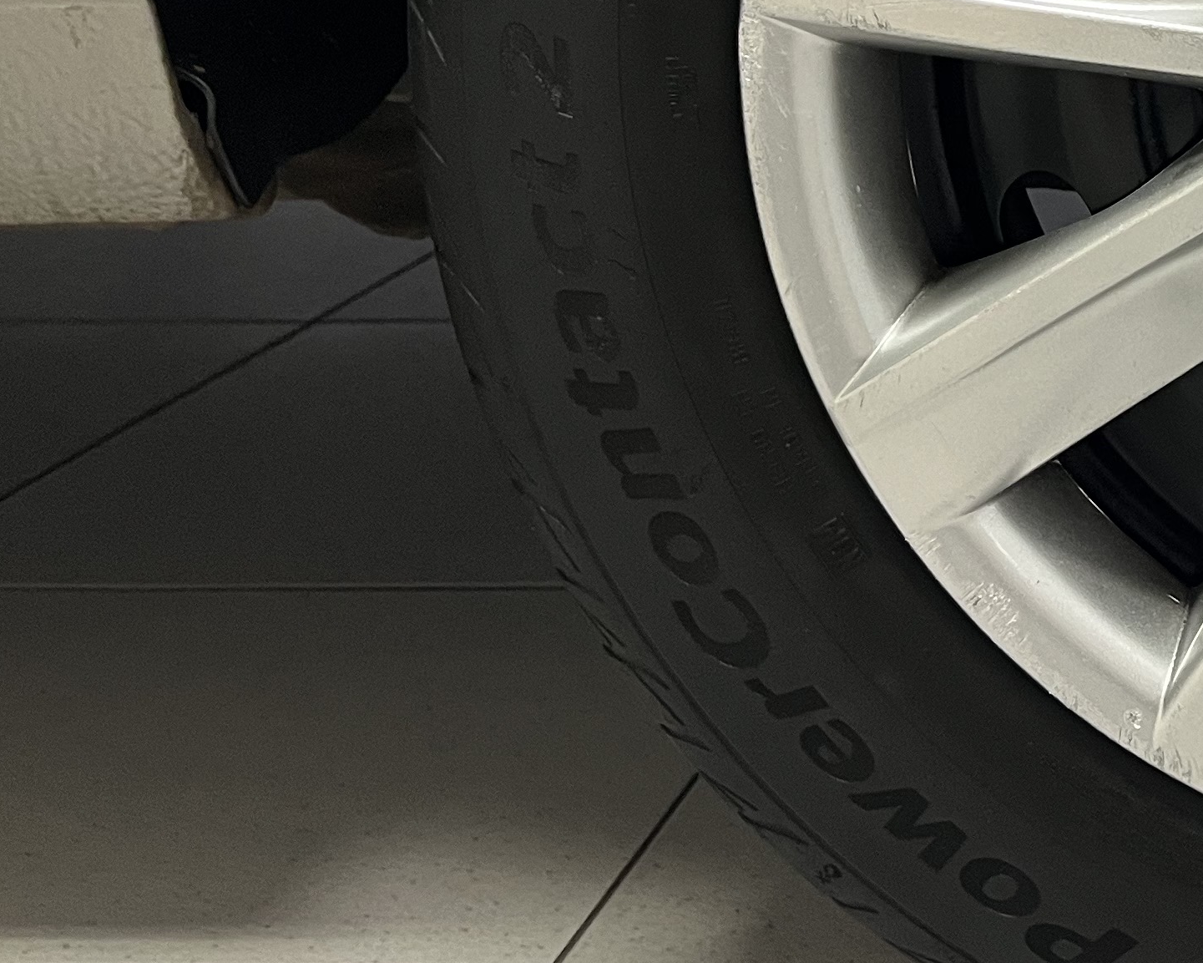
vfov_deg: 20.8
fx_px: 2528
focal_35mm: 71
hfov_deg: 23.4
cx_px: 1594
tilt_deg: -8.8
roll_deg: -0.6
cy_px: -13
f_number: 1.6
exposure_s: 1/60
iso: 250
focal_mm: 5.1
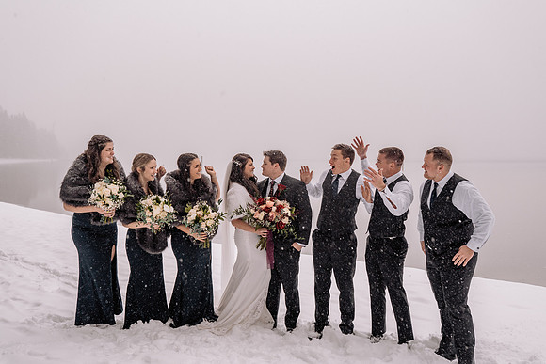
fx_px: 561
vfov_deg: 36.0
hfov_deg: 51.9
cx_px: 285
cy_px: 174
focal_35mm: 37
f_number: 5
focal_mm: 35
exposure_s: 1/250
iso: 1250
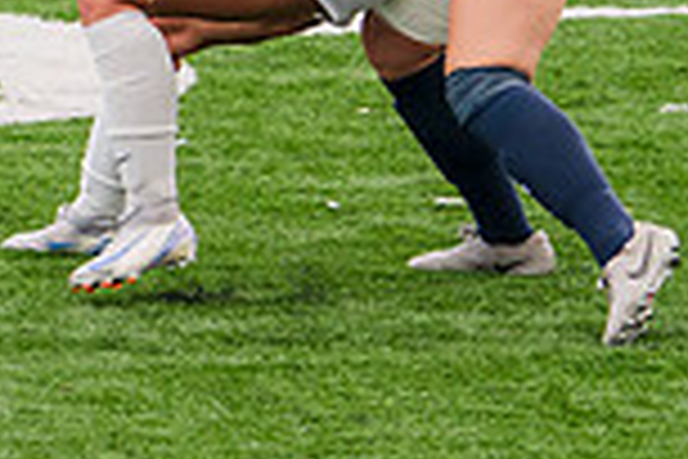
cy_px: -107
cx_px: 54
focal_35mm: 919
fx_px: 17562
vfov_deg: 1.5
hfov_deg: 2.2
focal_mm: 200
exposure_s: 1/1600
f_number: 5.6
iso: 800
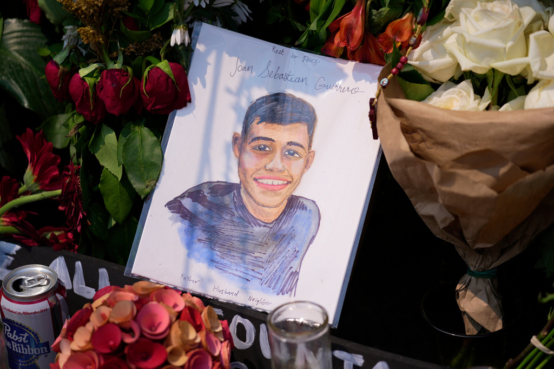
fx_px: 2077
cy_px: 184
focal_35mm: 135
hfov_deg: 15.2
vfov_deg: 10.2
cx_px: 277
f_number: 2.8
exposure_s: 1/10000
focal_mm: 135
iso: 250
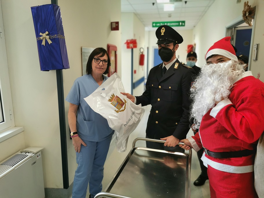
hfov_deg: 65.3
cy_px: 99
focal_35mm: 27
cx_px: 132
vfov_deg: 51.4
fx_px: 206
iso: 100
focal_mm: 5.56
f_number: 1.6
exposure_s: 1/50
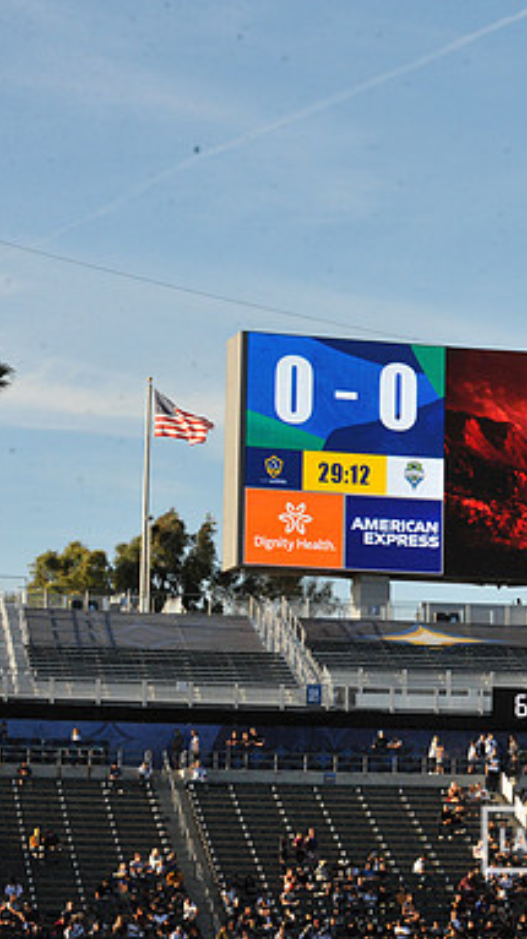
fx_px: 3235
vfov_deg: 16.5
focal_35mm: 130
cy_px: 471
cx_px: 654
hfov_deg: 9.2
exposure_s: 1/1000
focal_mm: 82
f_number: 16
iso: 1600
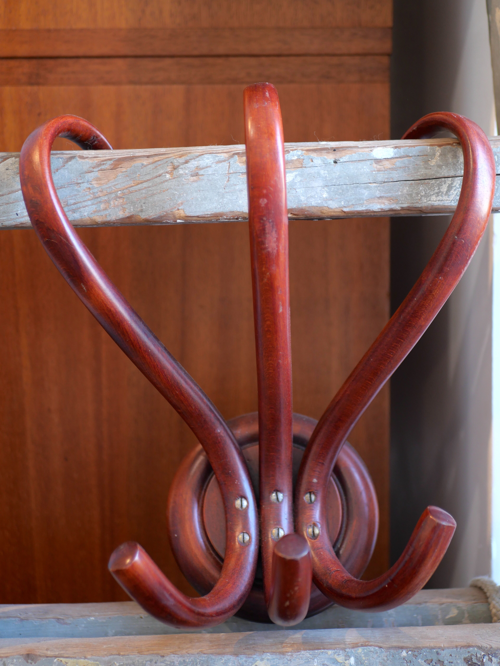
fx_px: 982
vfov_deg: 37.5
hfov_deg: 28.6
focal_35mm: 51
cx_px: 250
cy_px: 336
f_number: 1.7
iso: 250
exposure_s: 1/60
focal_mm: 25
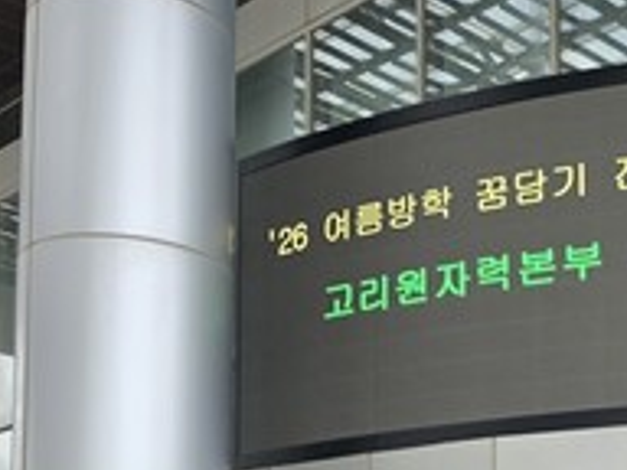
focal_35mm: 72
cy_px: 610
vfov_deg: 18.9
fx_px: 1304
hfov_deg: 26.0
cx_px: 588
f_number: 1.4
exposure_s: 1/221
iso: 10
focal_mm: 6.5
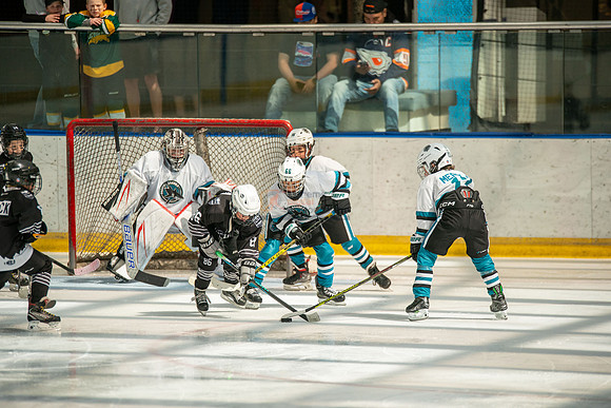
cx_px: 306
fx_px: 5093
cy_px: 204
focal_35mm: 300
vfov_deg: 4.6
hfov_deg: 6.9
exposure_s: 1/6400
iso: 1600
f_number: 3.2
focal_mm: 300
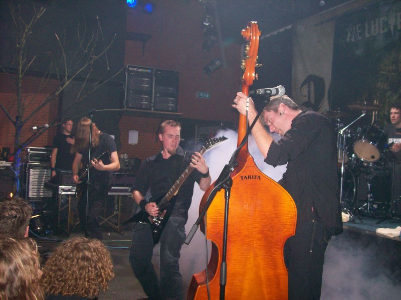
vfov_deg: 39.6
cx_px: 200
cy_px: 150
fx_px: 417
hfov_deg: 51.4
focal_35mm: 36
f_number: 2.7
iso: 140
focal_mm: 6
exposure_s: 1/64
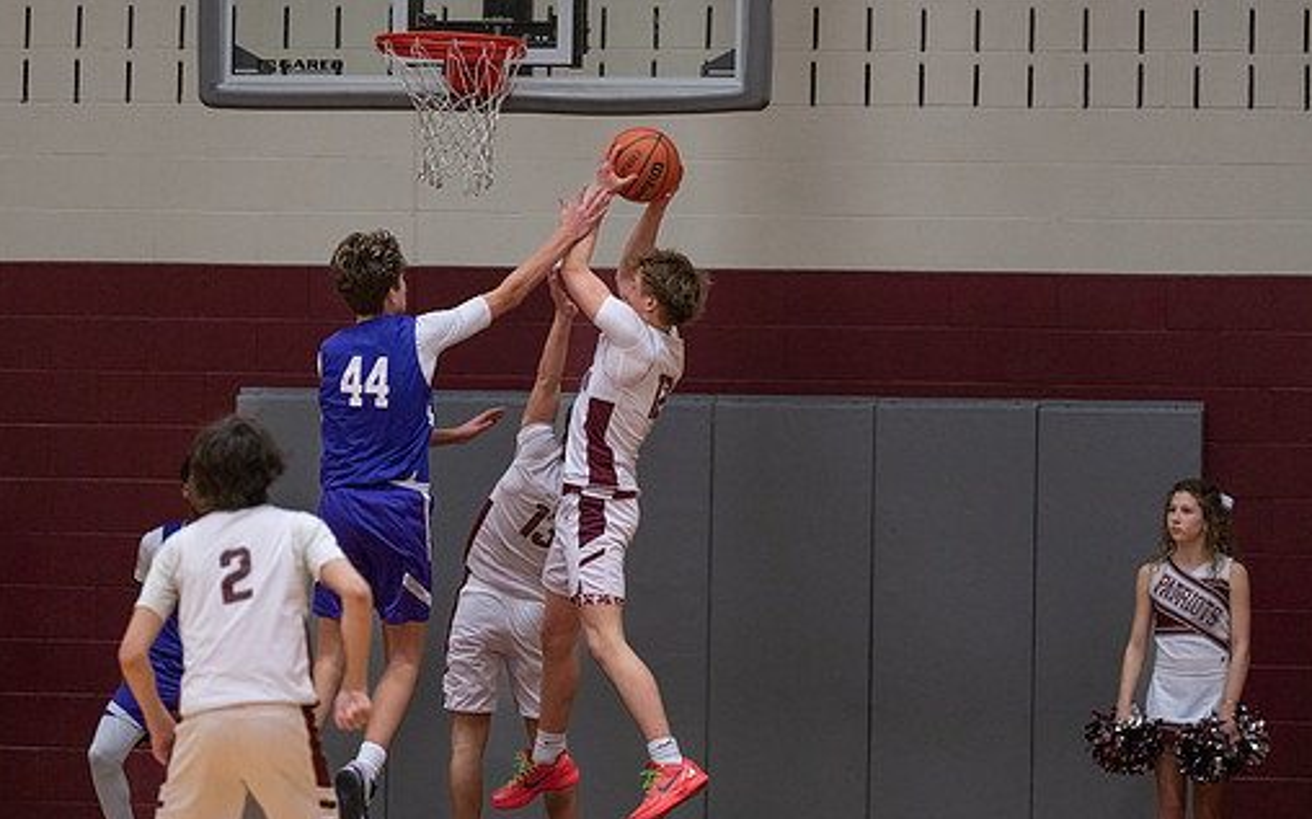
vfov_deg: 5.8
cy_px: 367
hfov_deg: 9.2
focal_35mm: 227
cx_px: 599
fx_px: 8113
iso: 2500
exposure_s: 1/1000
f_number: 2.8
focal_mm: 182
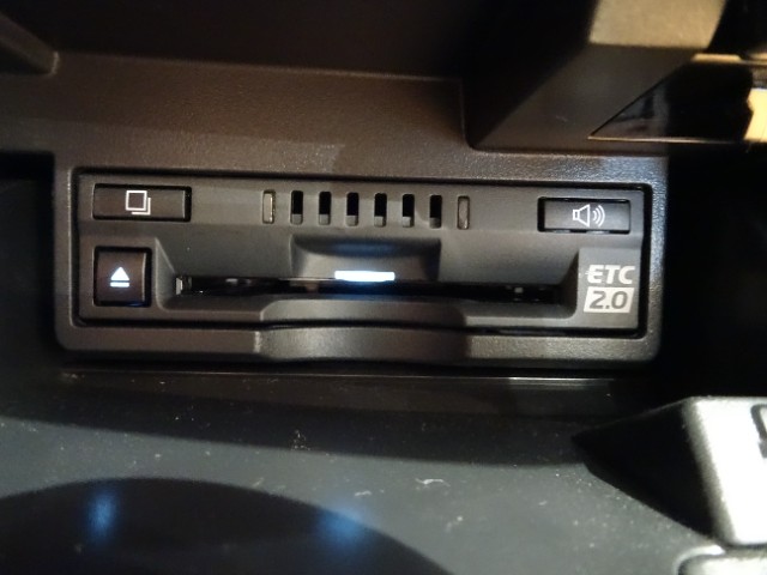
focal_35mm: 24
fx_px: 532
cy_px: 288
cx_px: 384
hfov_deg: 71.6
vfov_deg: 56.8
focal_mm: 4.1
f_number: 3.5
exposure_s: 1/6
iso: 3200
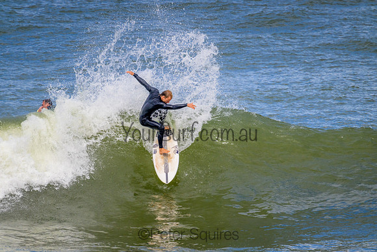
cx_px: 188
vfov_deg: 1.7
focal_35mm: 800
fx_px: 8379
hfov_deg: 2.6
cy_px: 126
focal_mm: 800
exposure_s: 1/2000
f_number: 11
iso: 900
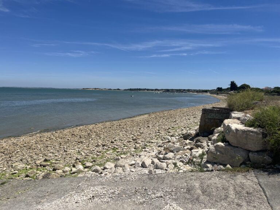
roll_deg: -1.9
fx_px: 210
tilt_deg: -6.5
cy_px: 105
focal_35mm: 26
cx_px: 140
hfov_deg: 67.3
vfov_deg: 53.1
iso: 50
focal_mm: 5.1
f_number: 1.6
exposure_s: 1/7353
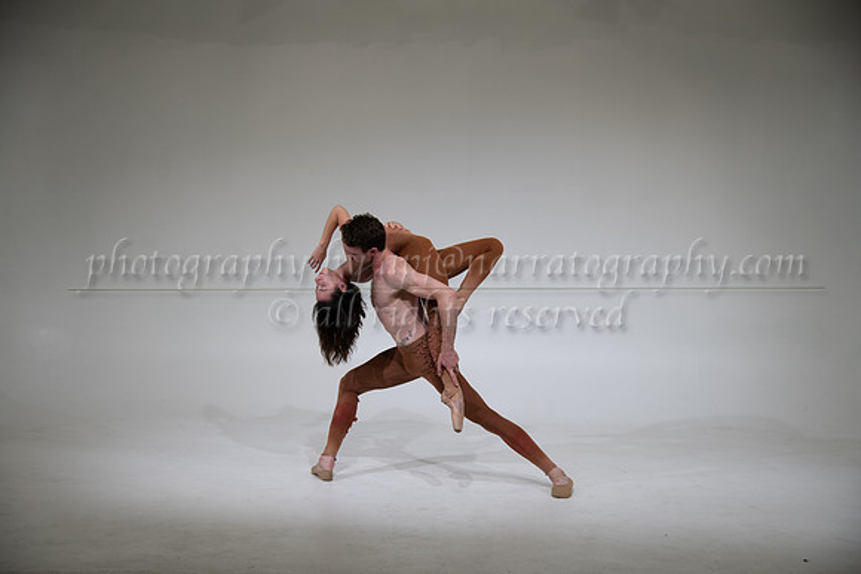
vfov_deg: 27.0
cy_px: 287
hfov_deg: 39.6
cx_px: 430
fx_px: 1196
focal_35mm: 50
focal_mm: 50
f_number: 4
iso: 400
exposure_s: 1/250
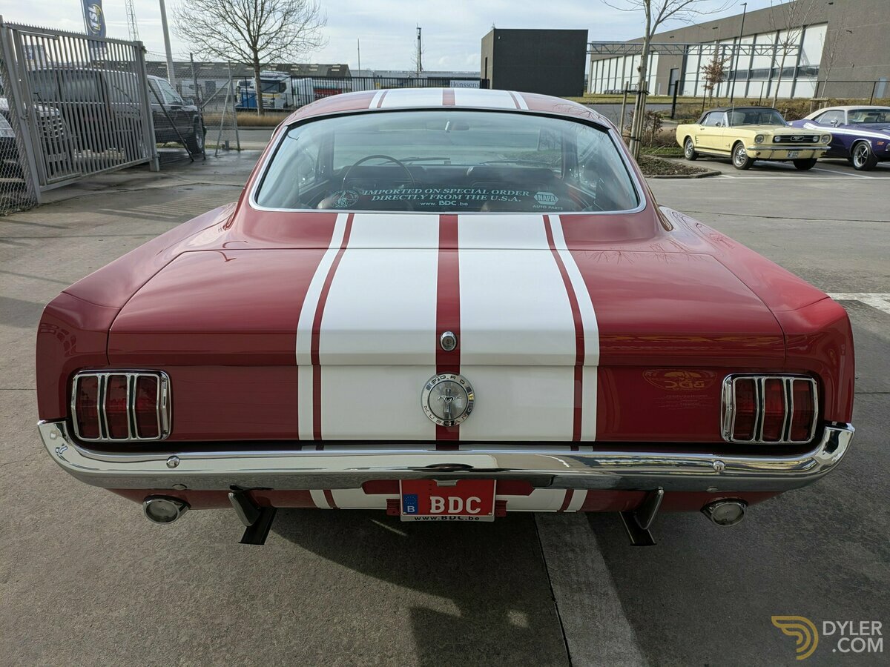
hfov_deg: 69.4
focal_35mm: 25
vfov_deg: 54.9
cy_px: 334
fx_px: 643
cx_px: 445
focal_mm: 5.43
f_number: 1.89
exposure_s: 1/1449
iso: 46
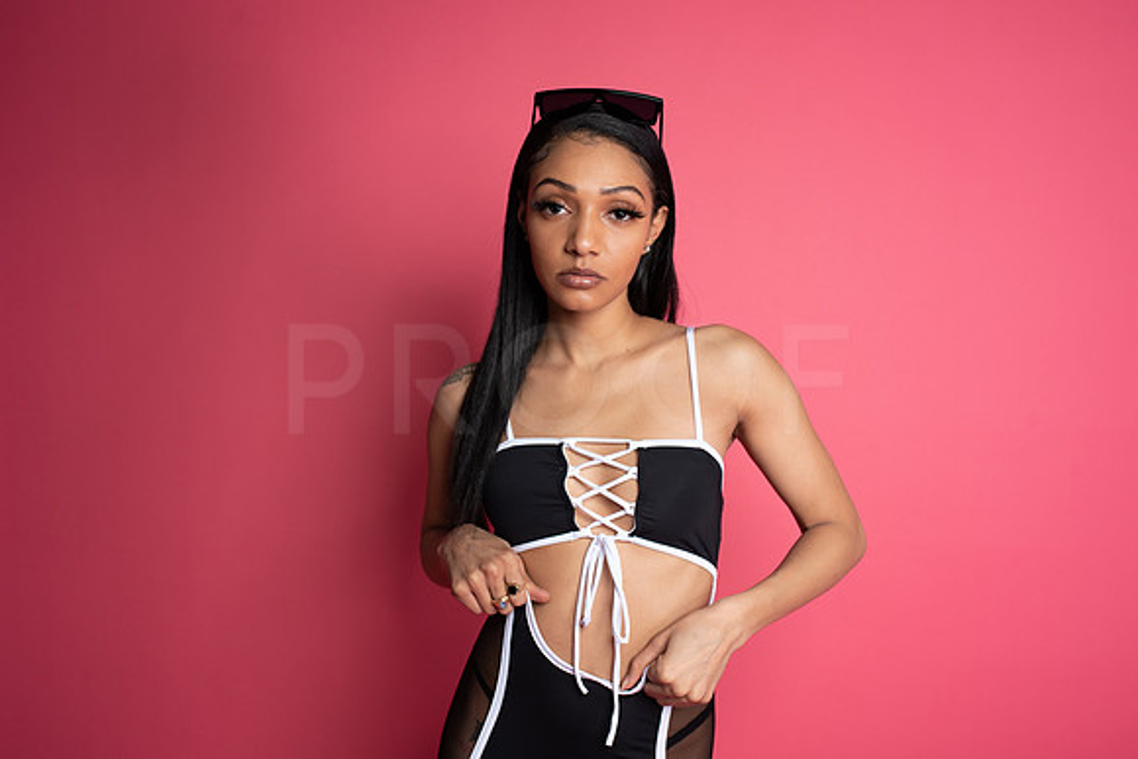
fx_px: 1107
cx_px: 569
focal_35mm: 35
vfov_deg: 37.9
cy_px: 380
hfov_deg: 54.4
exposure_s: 1/200
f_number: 5.6
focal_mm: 35
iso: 160
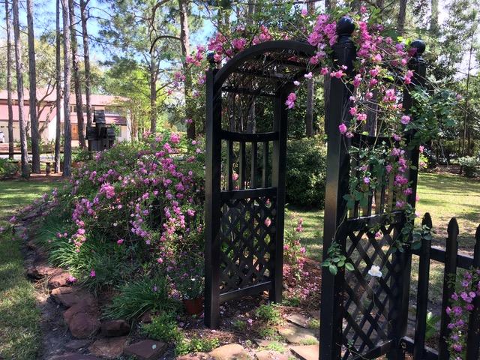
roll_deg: -0.8
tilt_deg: -5.3
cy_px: 180
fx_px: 402
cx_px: 240
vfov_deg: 48.2
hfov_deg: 61.7
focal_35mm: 29
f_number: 2.2
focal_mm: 4.15
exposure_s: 1/200
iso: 25
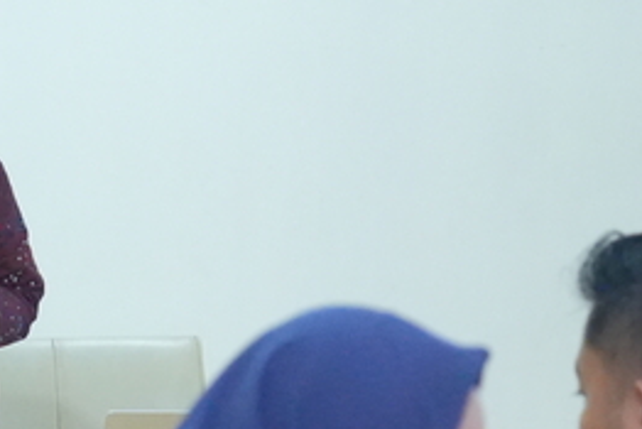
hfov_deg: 7.7
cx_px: 522
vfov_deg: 5.1
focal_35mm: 268
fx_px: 4782
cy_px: 105
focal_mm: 61
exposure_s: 1/200
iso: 8000
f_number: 4
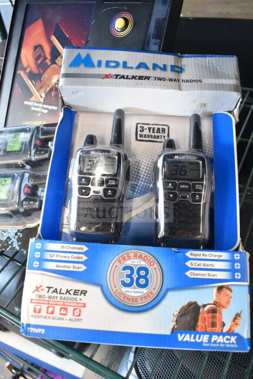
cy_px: 190
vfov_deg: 61.9
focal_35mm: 30
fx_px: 316
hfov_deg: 43.6
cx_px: 126
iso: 1100
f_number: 3.5
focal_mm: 20
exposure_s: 1/30
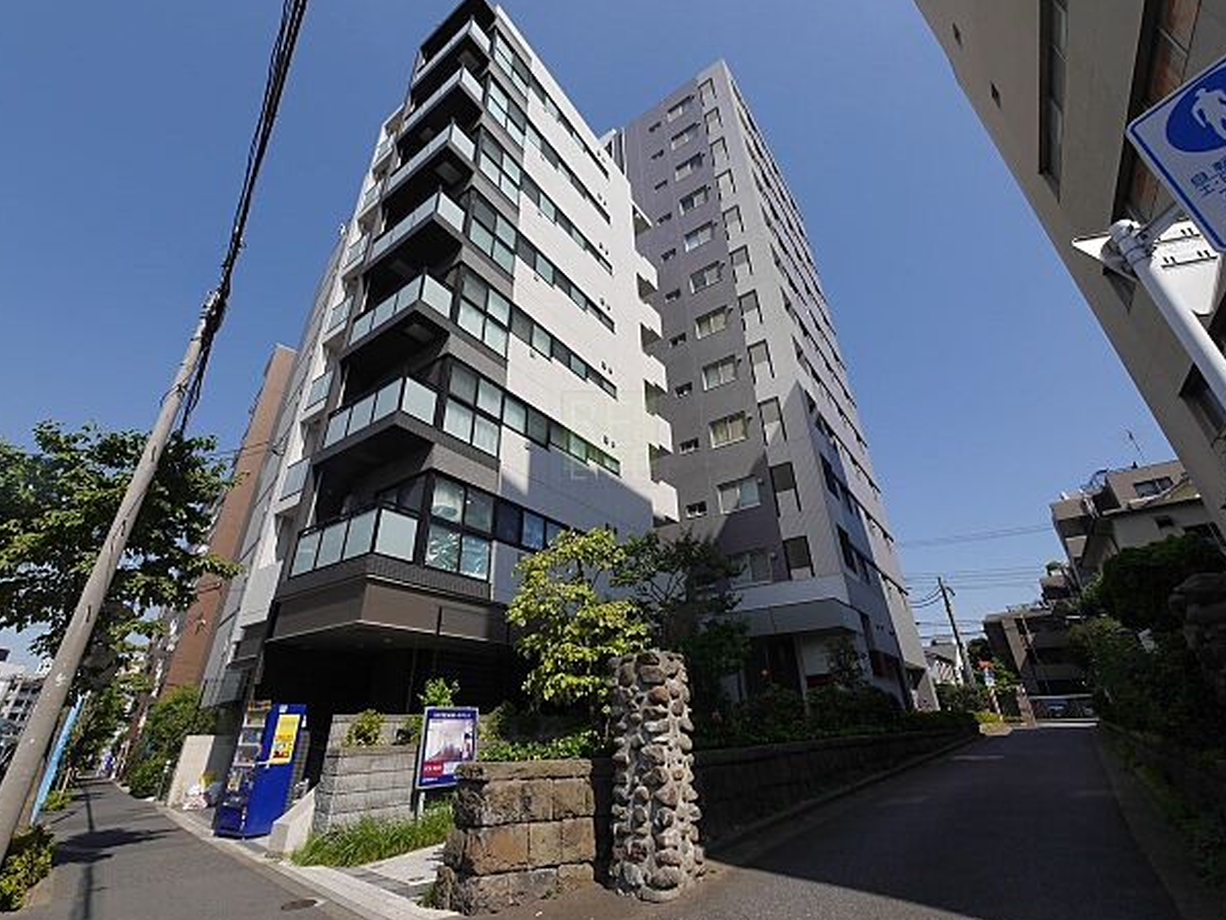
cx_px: 610
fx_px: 531
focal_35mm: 15
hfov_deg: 98.2
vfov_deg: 81.7
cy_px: 439
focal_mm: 7
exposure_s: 1/400
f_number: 8
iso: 160
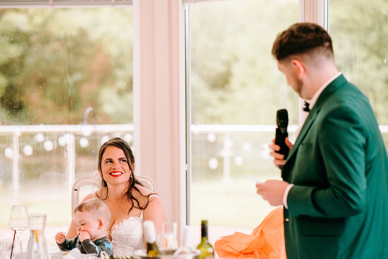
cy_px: 130
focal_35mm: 127
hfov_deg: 16.1
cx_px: 194
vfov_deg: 10.8
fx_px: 1369
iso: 1000
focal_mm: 85
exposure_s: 1/250
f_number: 2
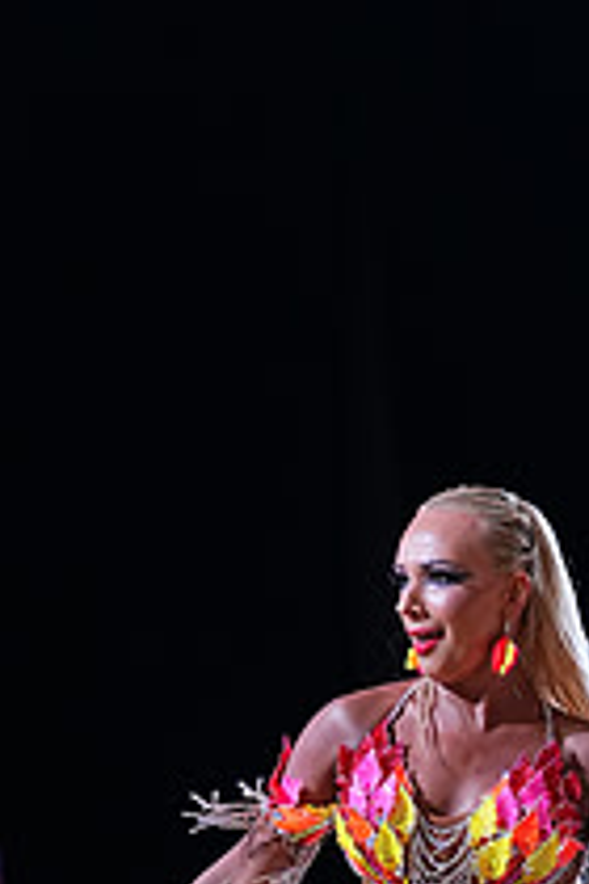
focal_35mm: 346
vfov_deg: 5.9
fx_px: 8491
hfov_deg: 4.0
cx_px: 642
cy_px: 1078
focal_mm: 125
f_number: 4
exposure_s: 1/400
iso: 1250
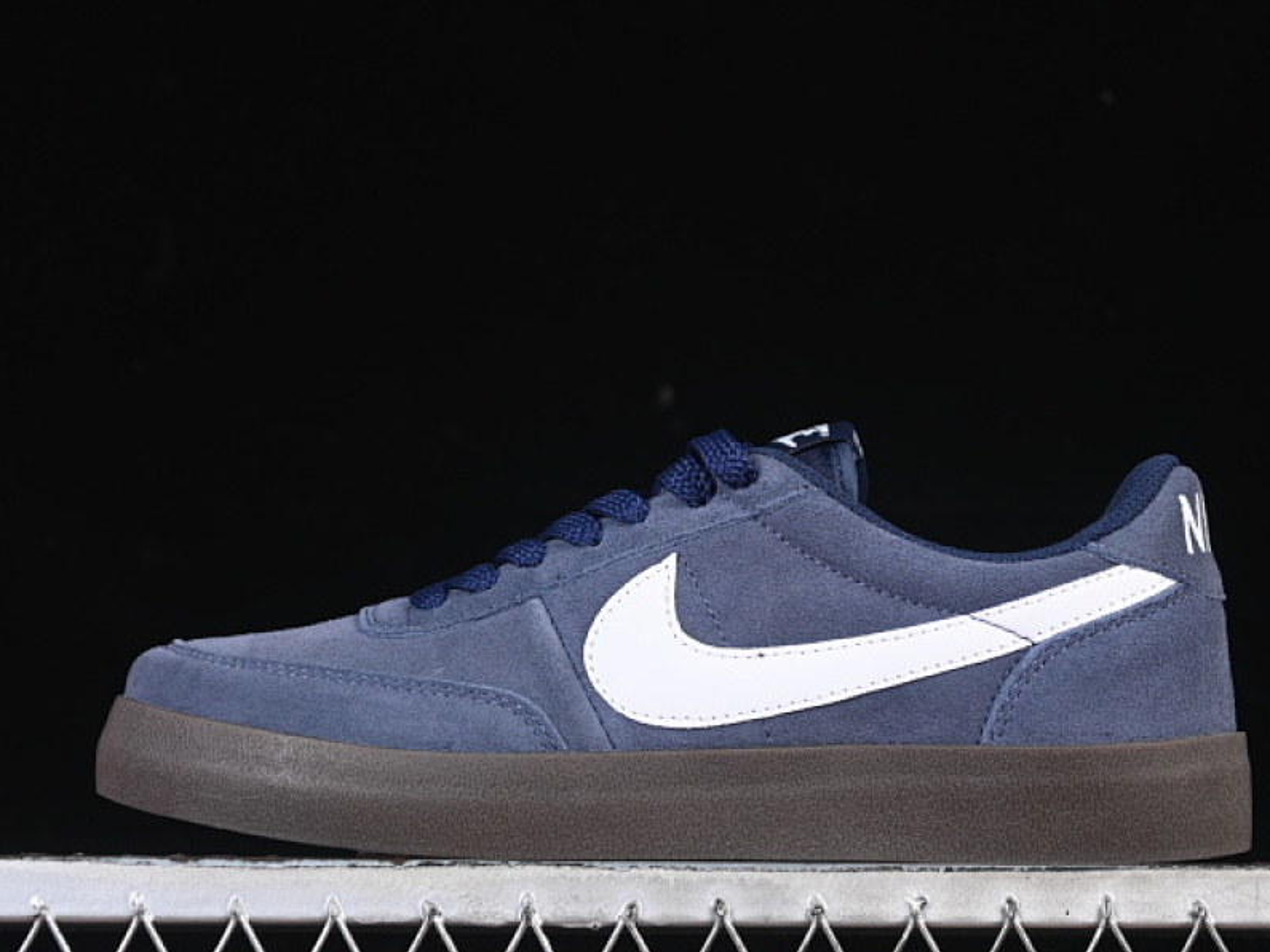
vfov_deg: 15.1
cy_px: 506
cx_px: 681
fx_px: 3595
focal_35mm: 98
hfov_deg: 20.0
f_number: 6.3
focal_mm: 50
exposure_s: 1/60
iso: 160
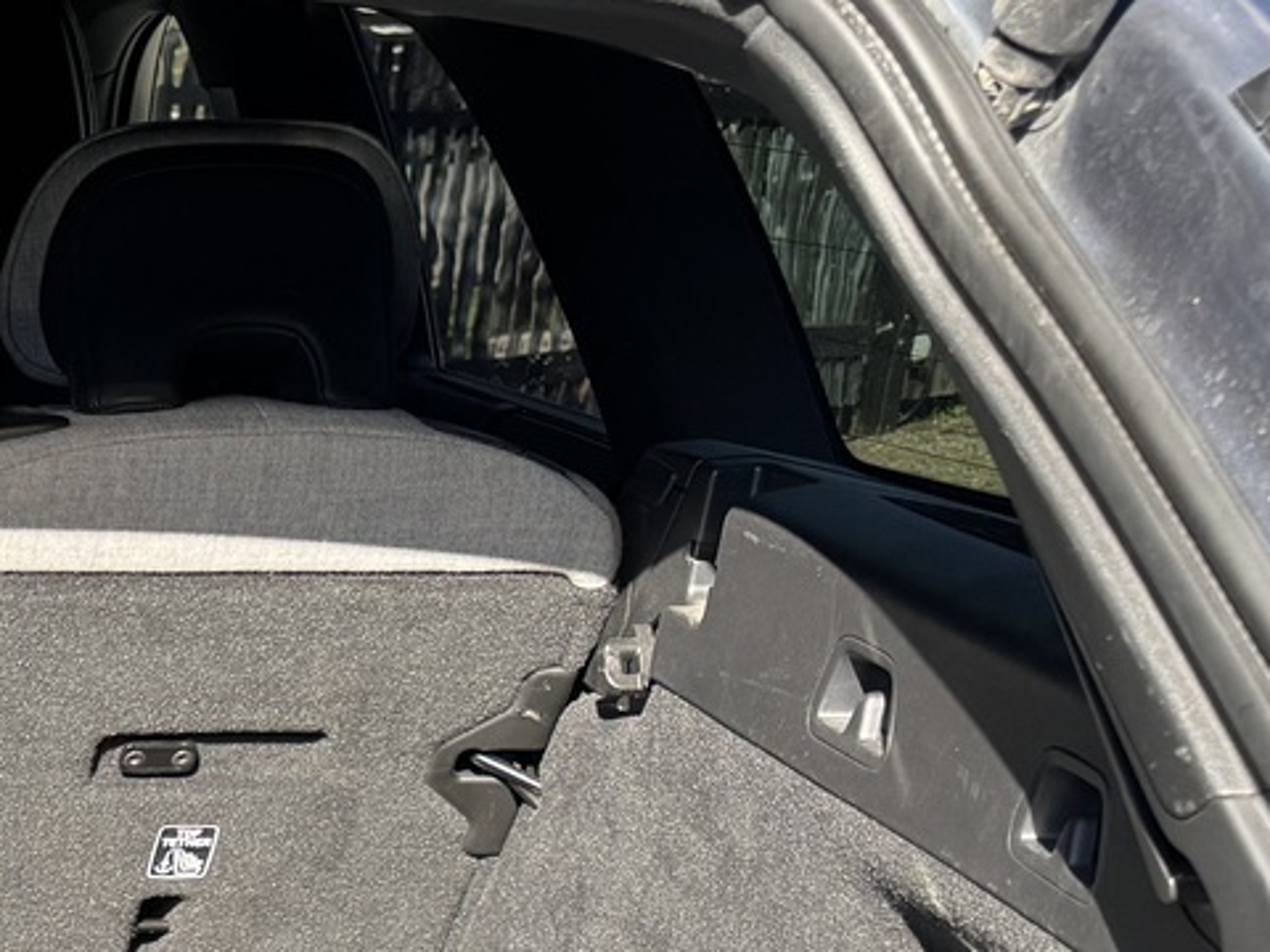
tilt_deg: -23.9
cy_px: 1354
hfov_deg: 20.9
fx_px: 2935
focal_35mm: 80
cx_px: -616
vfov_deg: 17.0
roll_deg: +0.2
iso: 80
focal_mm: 6.76
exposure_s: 1/707
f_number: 1.78
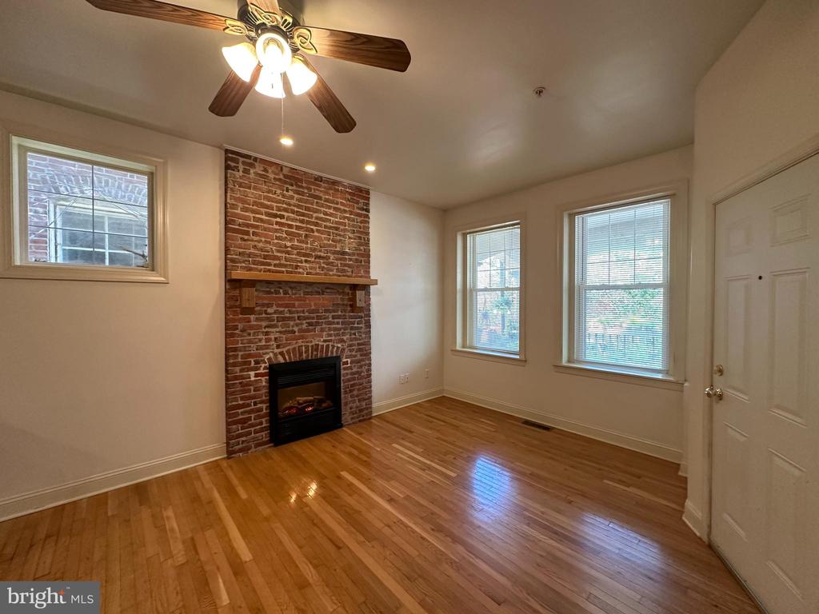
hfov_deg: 102.1
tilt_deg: -0.2
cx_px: 410
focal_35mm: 14
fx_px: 331
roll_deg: -0.2
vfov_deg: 85.7
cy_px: 307
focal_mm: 2.22
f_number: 2.2
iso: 250
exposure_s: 1/60
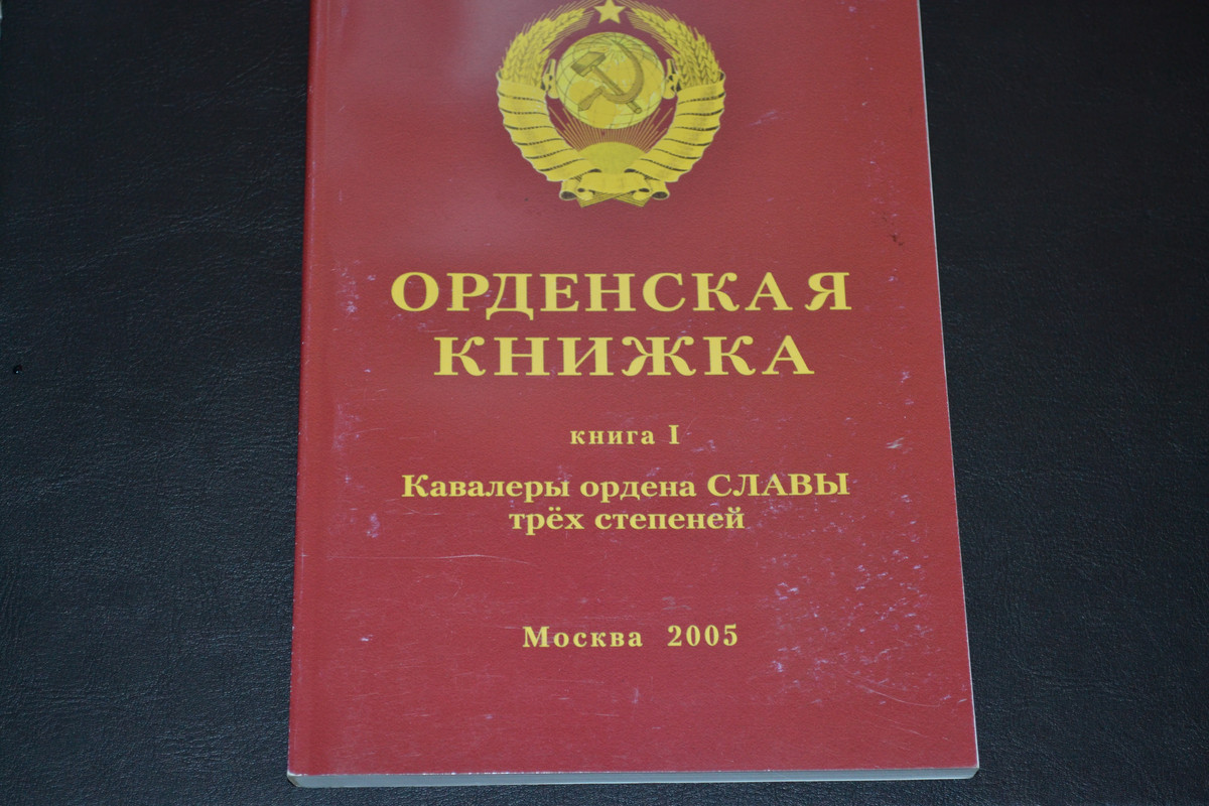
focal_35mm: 78
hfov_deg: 26.0
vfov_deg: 17.5
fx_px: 2619
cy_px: 403
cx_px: 604
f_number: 5.6
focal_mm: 52
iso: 800
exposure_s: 1/30
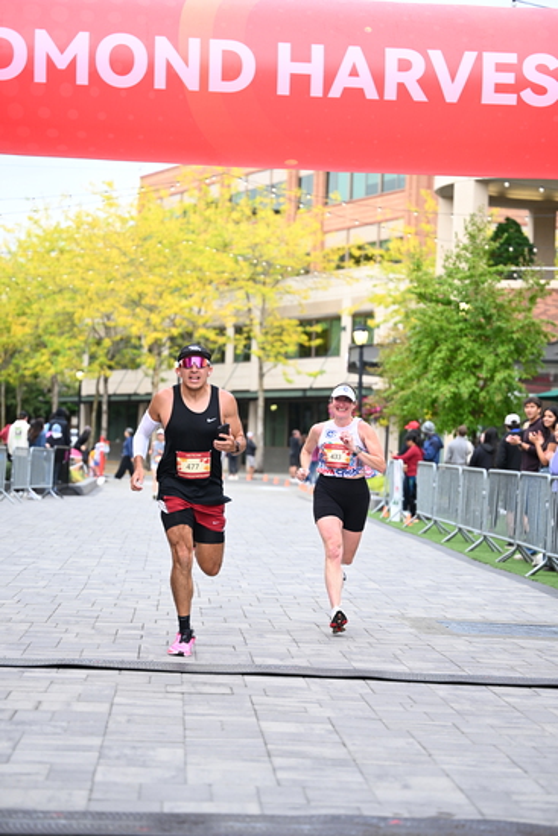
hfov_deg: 16.7
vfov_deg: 24.8
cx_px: 279
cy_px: 418
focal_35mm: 82
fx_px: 1905
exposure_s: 1/1600
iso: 1000
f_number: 2.8
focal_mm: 82
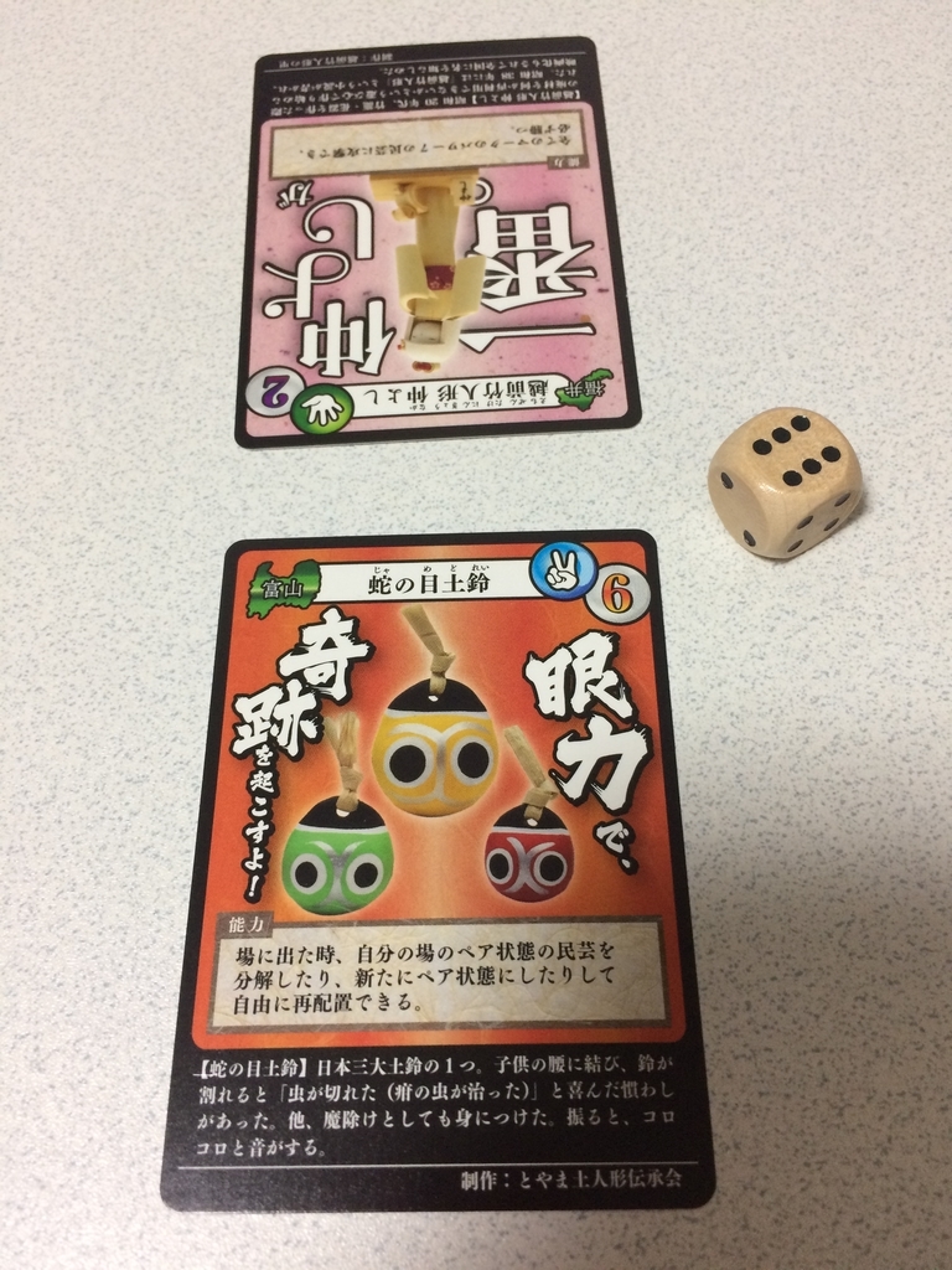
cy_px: 635
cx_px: 476
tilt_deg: -64.1
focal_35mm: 29
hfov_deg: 48.2
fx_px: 1063
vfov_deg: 61.7
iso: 160
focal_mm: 4.15
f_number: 2.2
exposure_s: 1/30
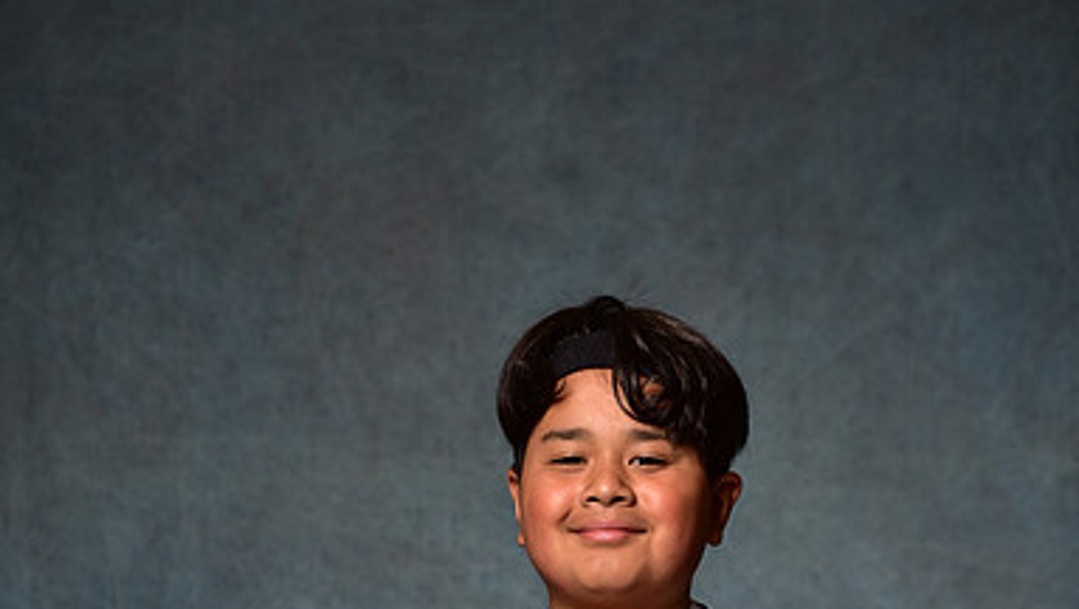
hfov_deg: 19.3
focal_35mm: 111
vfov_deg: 10.7
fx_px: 3178
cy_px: 770
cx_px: 542
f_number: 5
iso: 100
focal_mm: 70
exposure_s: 1/200
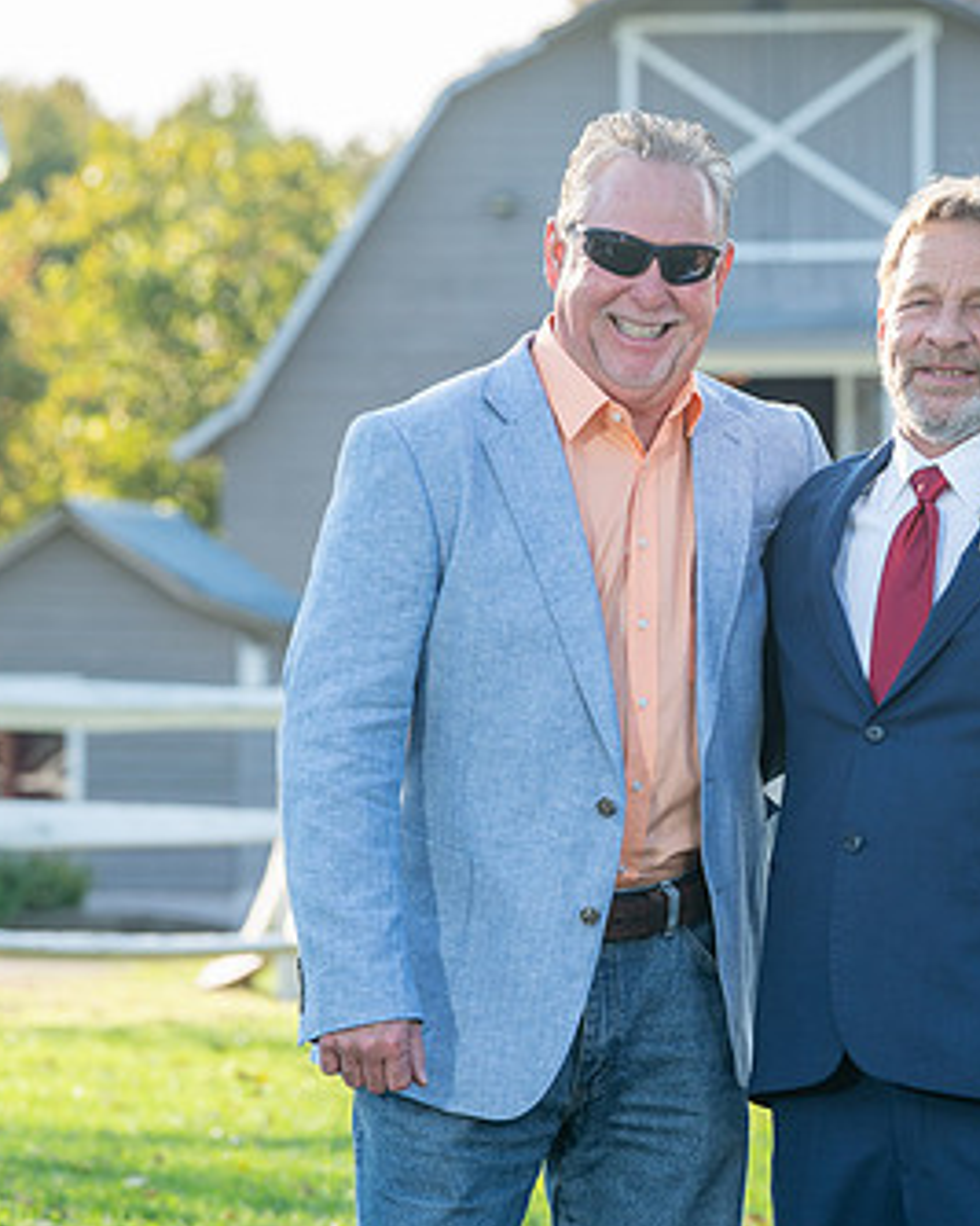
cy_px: 495
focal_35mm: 234
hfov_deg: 6.6
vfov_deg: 8.3
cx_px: 771
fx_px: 8488
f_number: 5.6
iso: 200
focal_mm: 130
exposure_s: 1/200
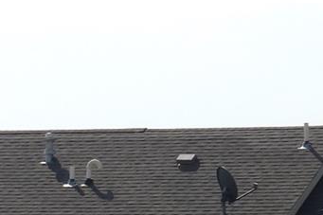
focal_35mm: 369
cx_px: 45
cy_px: 302
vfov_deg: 3.7
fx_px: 3309
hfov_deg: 5.6
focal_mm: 15.1
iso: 80
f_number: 5
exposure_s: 1/800
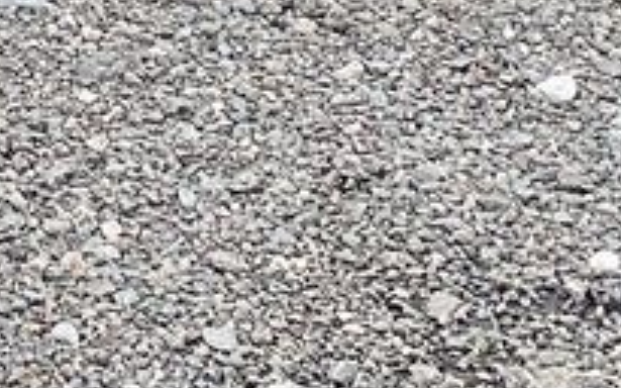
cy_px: -931
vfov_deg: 7.0
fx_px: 2724
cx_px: -342
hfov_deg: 12.3
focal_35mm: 161
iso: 32
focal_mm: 4.25
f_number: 1.8
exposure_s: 1/1898
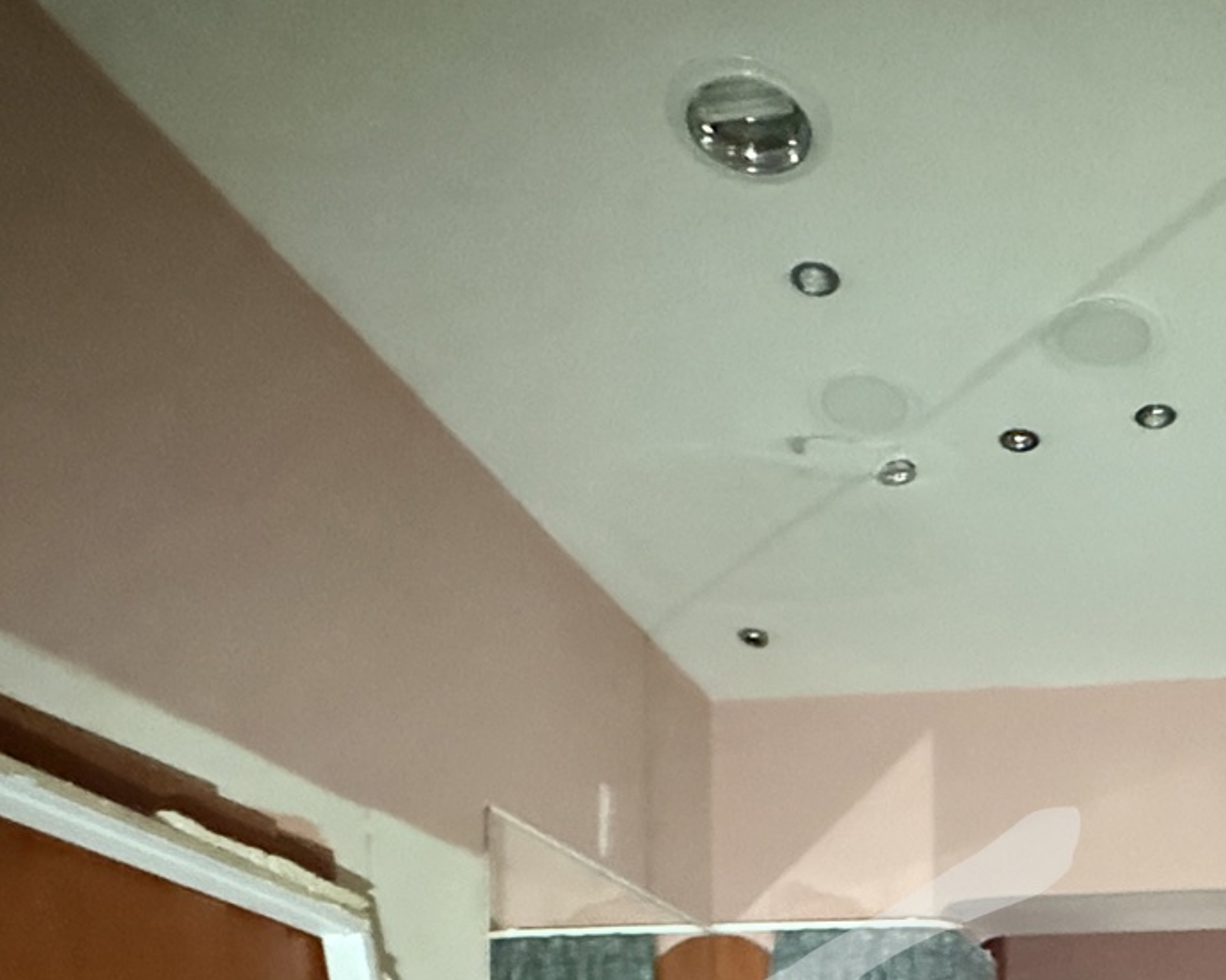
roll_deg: +0.6
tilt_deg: -0.9
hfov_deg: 44.1
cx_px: 1080
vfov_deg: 31.6
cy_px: 1223
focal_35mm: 38
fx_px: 1379
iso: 1600
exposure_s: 1/36
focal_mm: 2.22
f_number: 2.2
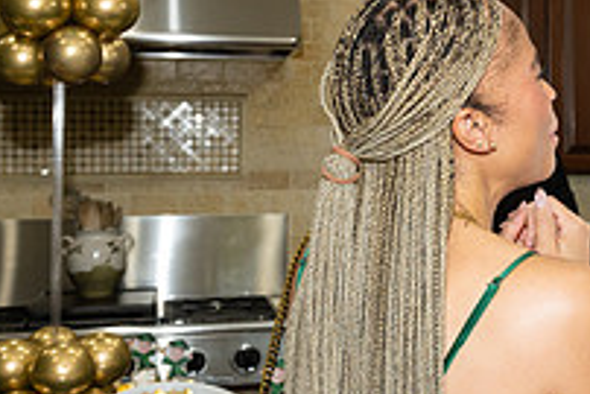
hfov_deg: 23.2
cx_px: 736
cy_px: 159
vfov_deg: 17.3
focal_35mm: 79
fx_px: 1296
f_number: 5.6
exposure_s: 1/200
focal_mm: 27.5
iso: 800
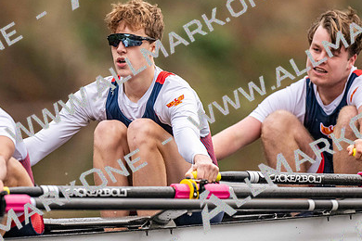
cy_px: 146
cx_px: 120
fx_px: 8979
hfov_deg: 2.3
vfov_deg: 1.5
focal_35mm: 893
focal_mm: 600
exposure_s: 1/2500
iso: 3200
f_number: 4
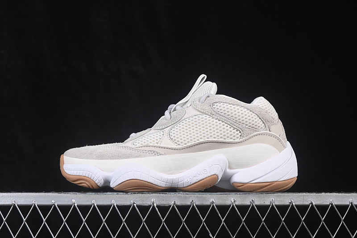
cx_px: 178
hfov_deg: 27.0
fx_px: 744
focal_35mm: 75
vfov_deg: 18.2
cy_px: 119
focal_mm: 50
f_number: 8
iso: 160
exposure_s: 1/80
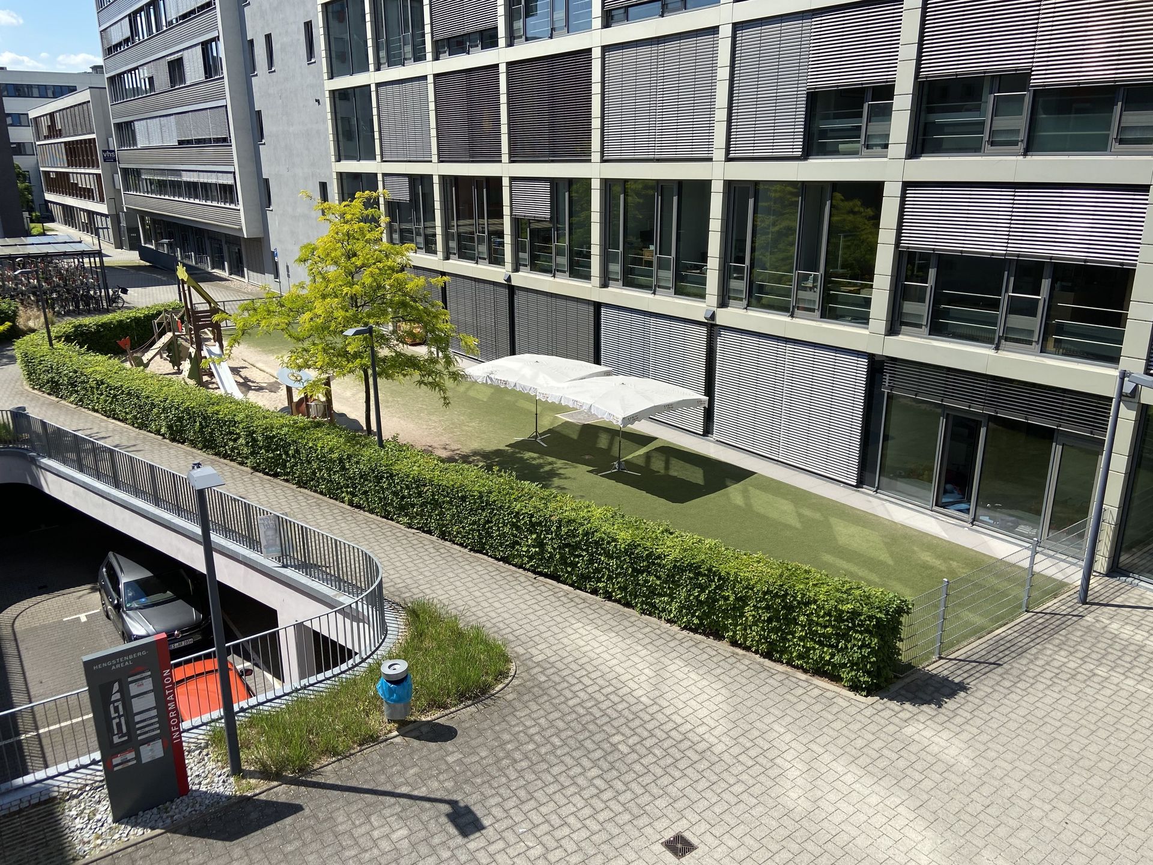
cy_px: 432
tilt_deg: -18.7
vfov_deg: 53.1
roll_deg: +1.1
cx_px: 576
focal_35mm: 26
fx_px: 866
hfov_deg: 67.3
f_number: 1.8
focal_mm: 4.25
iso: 32
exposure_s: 1/2755
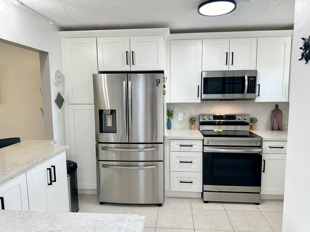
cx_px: 155
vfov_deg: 56.8
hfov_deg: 71.6
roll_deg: +0.2
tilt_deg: -6.6
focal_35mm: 24
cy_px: 116
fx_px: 215
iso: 125
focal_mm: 6.86
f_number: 1.78
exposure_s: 1/120
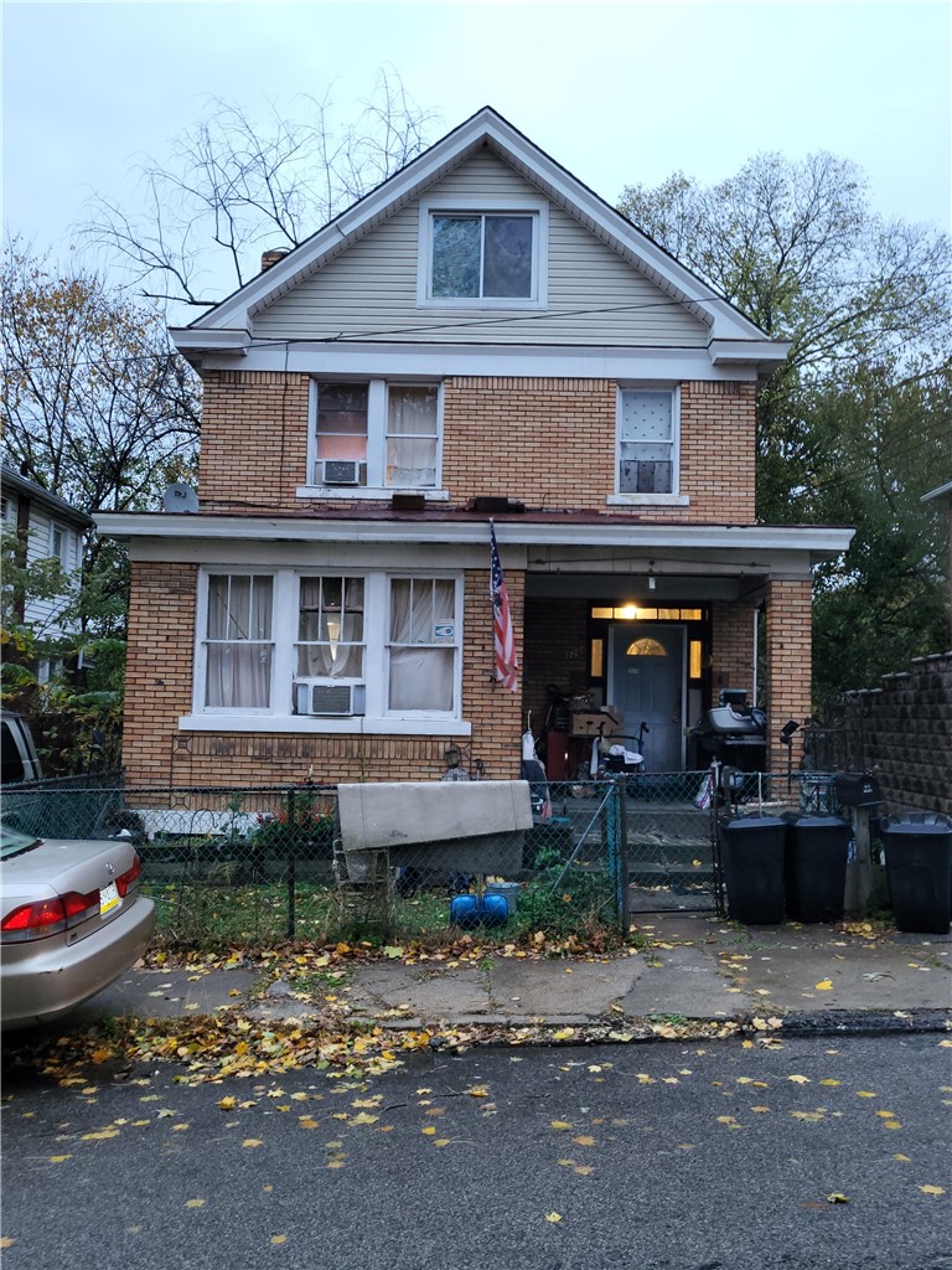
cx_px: 476
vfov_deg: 67.3
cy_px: 635
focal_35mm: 26
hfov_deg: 53.1
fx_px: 953
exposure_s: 1/15
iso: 125
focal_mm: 4.25
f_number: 1.8
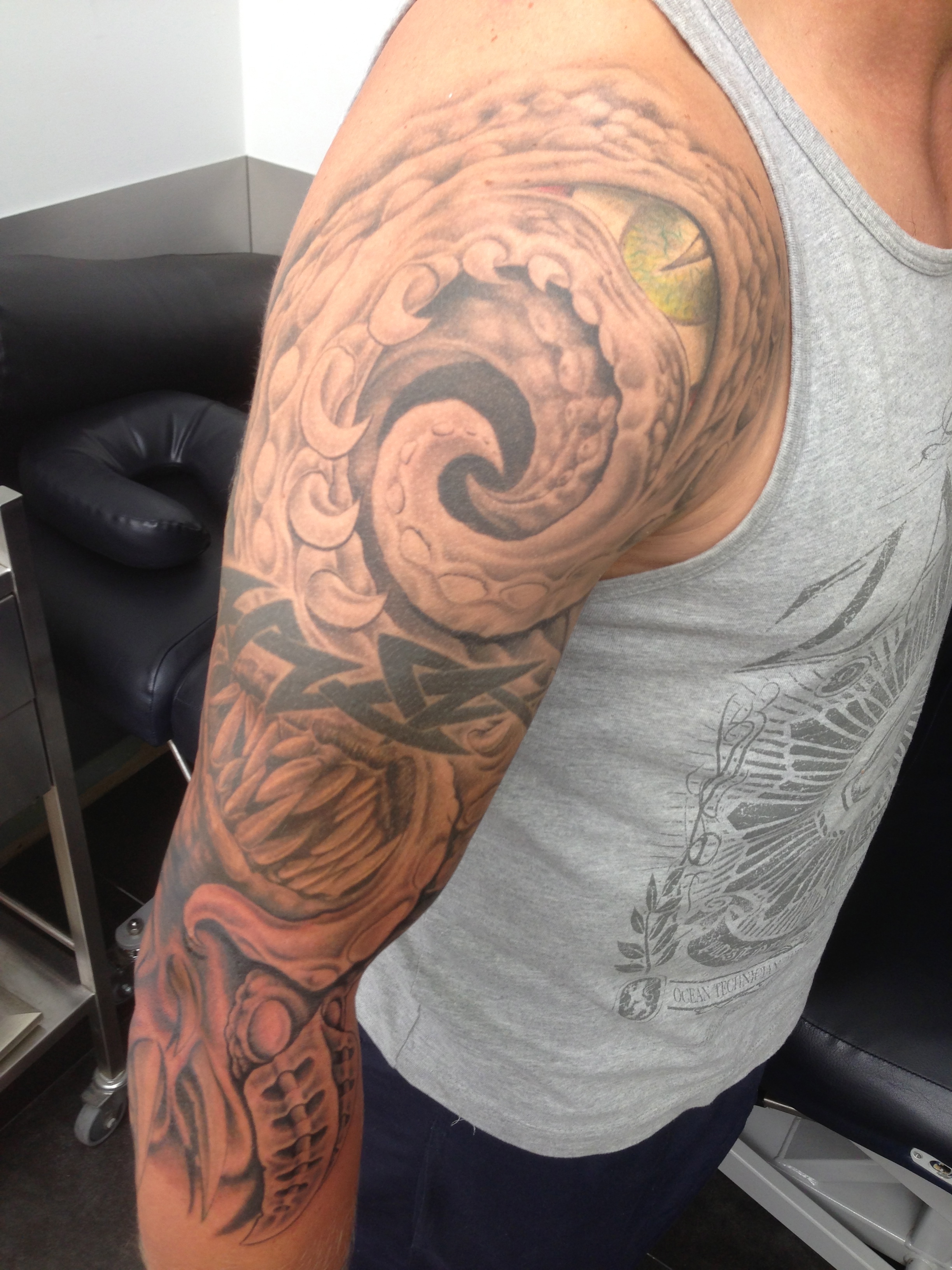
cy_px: 635
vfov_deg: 55.4
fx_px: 1210
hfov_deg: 42.9
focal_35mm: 33
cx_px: 476
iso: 50
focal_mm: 4.13
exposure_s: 1/30
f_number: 2.4
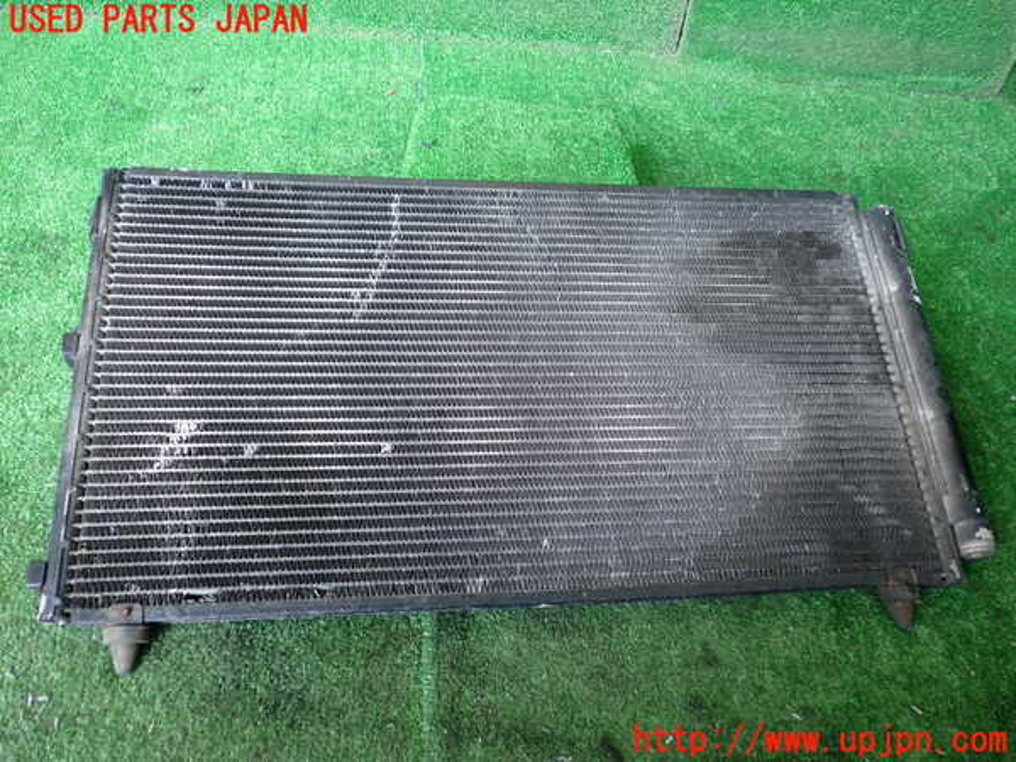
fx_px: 881
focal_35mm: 30
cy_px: 381
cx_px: 508
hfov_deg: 60.0
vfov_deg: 46.8
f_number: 2.3
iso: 200
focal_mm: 5.4
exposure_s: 1/50
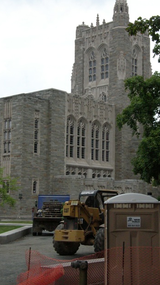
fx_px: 543
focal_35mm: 72
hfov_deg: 16.7
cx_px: 101
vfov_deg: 29.4
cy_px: 139
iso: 200
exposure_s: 1/965
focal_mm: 10.6
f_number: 4.5
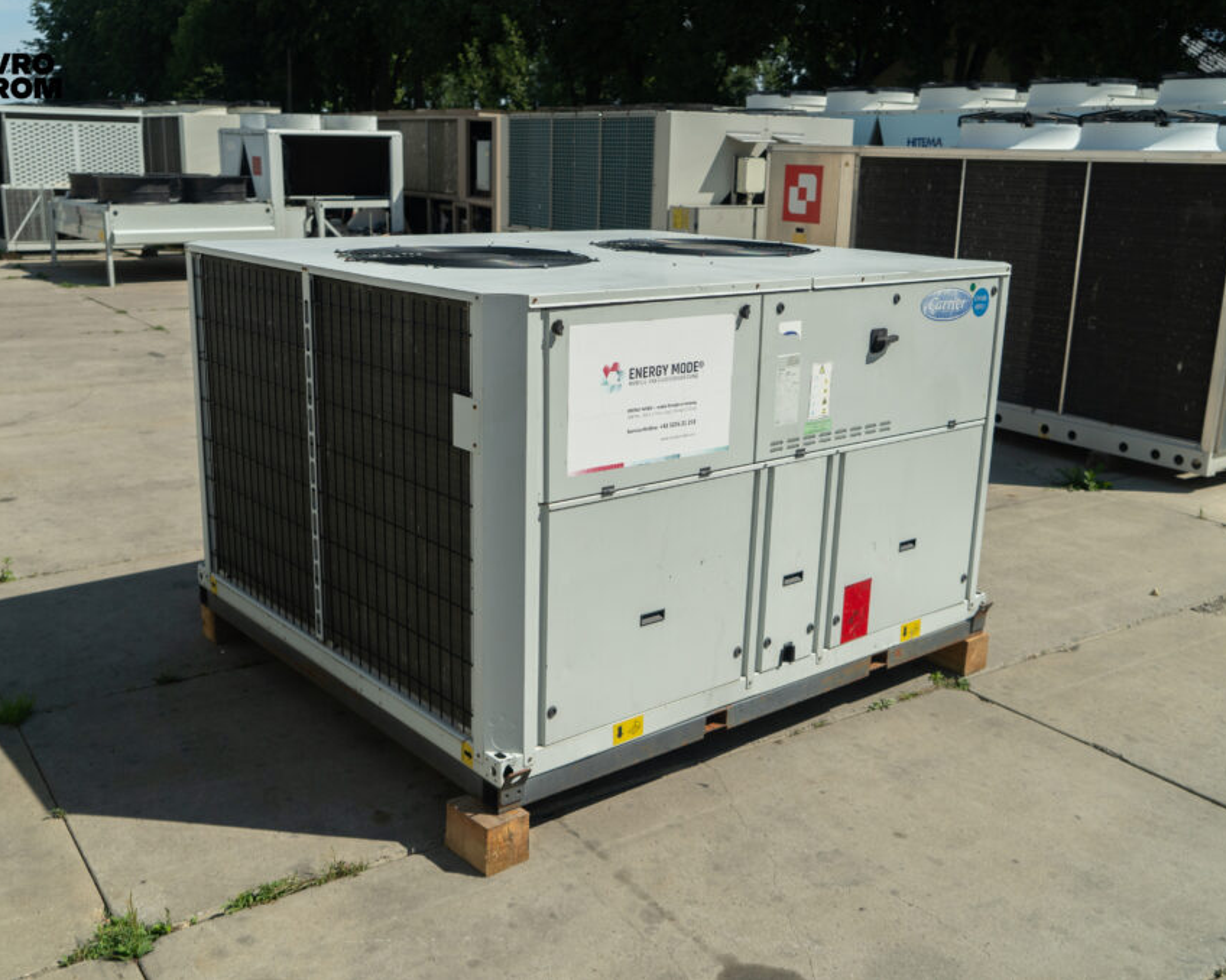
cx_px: 599
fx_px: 1233
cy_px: 488
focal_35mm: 34
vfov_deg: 43.3
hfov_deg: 52.8
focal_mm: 30
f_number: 4
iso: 100
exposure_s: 1/800
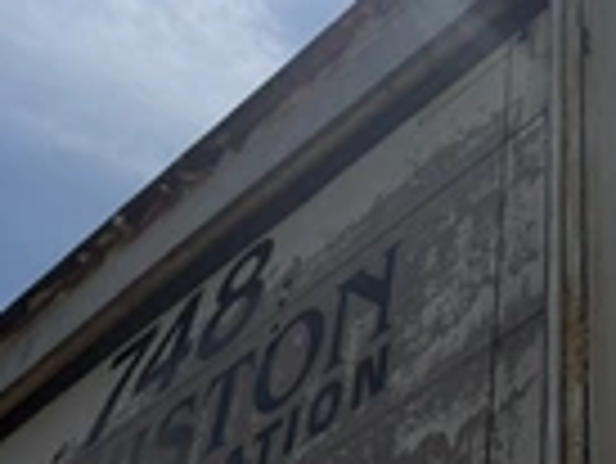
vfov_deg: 20.9
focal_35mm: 70
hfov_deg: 26.4
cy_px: 126
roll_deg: +3.1
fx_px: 1247
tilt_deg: +43.9
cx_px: 603
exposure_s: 1/22727
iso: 100
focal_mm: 6.76
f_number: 1.78
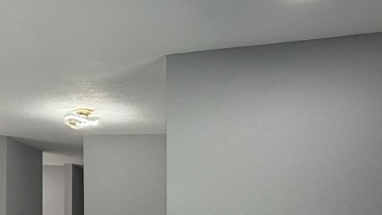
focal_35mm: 51
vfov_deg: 21.3
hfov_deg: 30.6
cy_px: 278
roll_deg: -0.3
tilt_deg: +1.0
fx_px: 516
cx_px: -131
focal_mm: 2.22
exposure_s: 1/121
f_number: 2.2
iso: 100
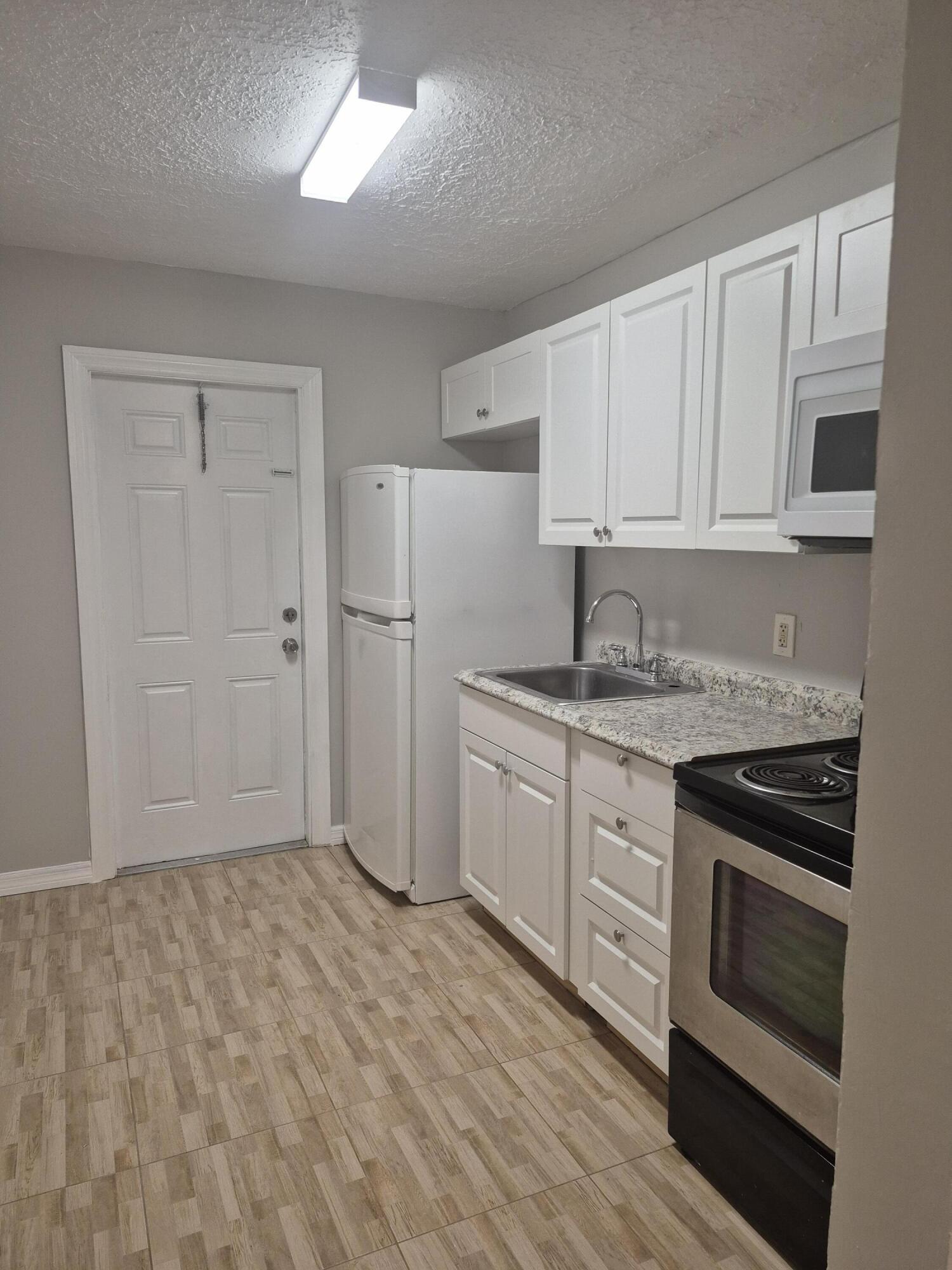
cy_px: 635
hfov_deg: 58.9
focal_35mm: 23
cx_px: 476
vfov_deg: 73.9
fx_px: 843
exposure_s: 1/120
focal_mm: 5.4
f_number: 1.8
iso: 200
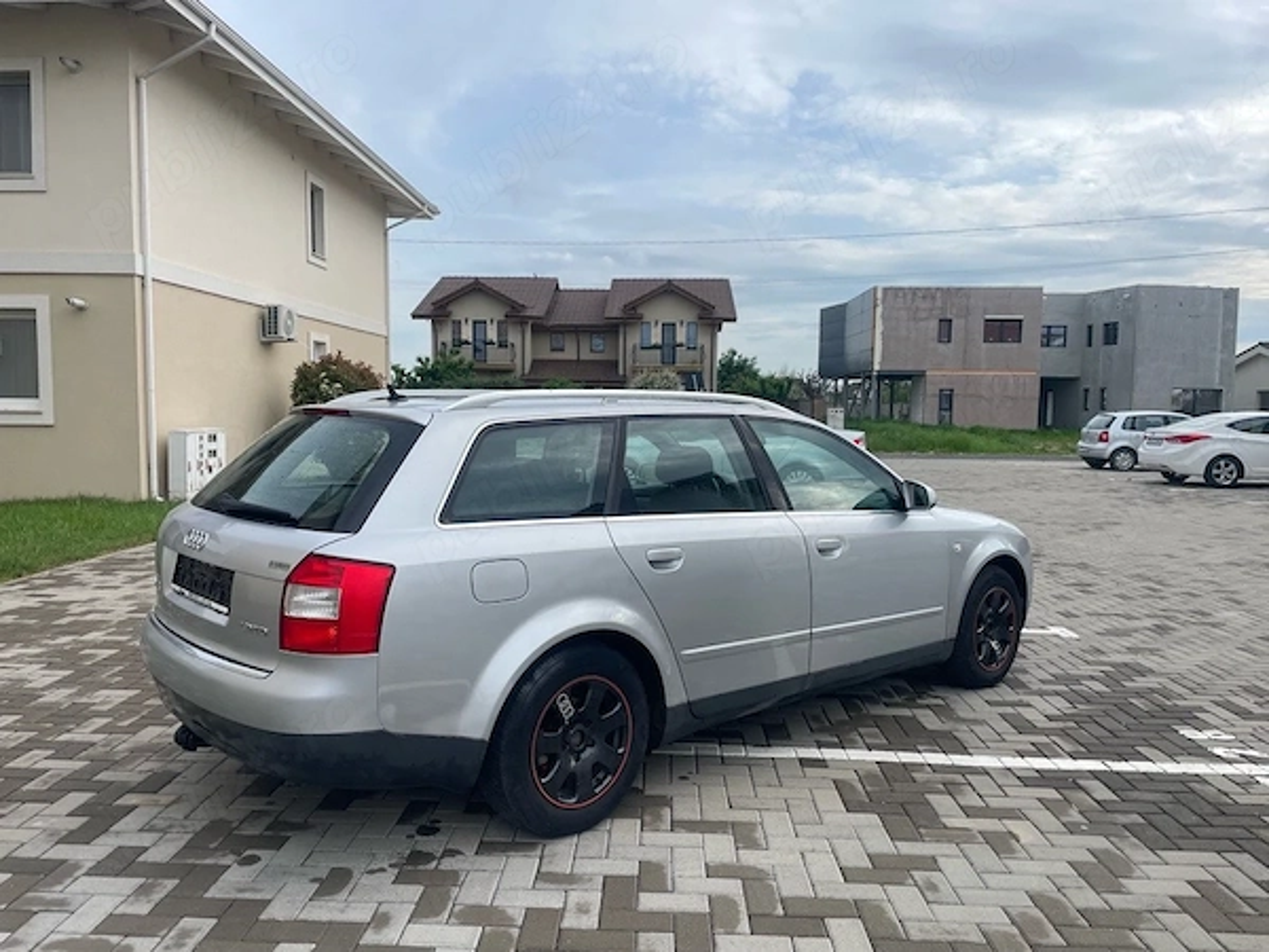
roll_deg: -0.7
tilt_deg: -4.4
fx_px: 953
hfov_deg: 67.3
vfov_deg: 53.1
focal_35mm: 26
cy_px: 476
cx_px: 634
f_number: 1.6
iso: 32
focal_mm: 4.2
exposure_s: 1/1575
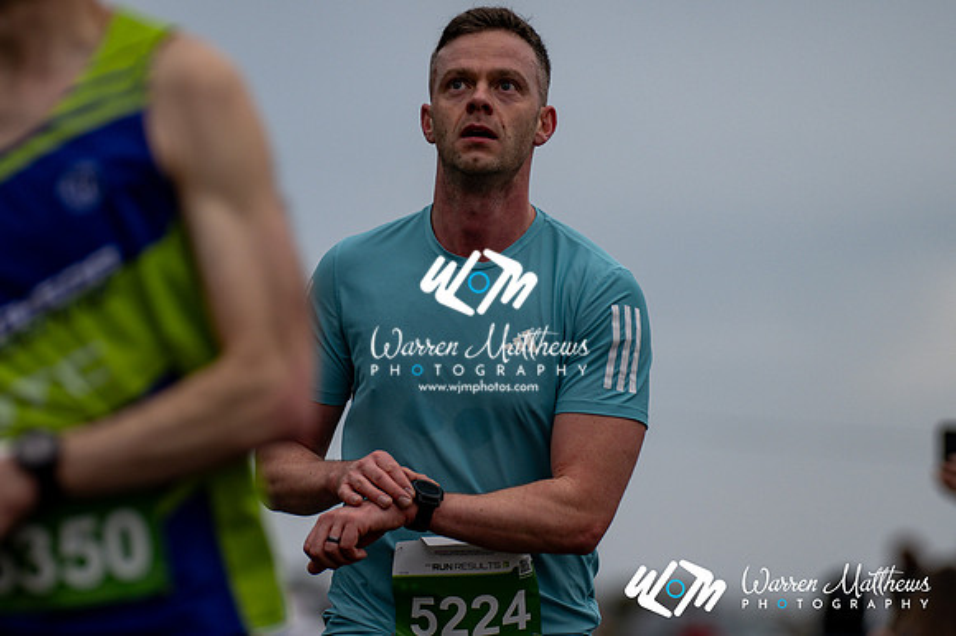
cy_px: 318
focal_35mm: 292
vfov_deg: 4.7
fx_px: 7750
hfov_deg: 7.1
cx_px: 478
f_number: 2.8
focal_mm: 195
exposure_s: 1/1600
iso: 220
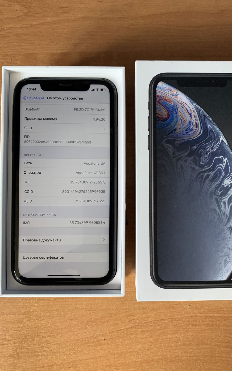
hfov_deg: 44.4
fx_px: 283
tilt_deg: -87.3
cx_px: 135
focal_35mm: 28
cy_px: 183
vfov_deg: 66.5
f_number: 1.8
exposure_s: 1/121
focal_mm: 4.25
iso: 64
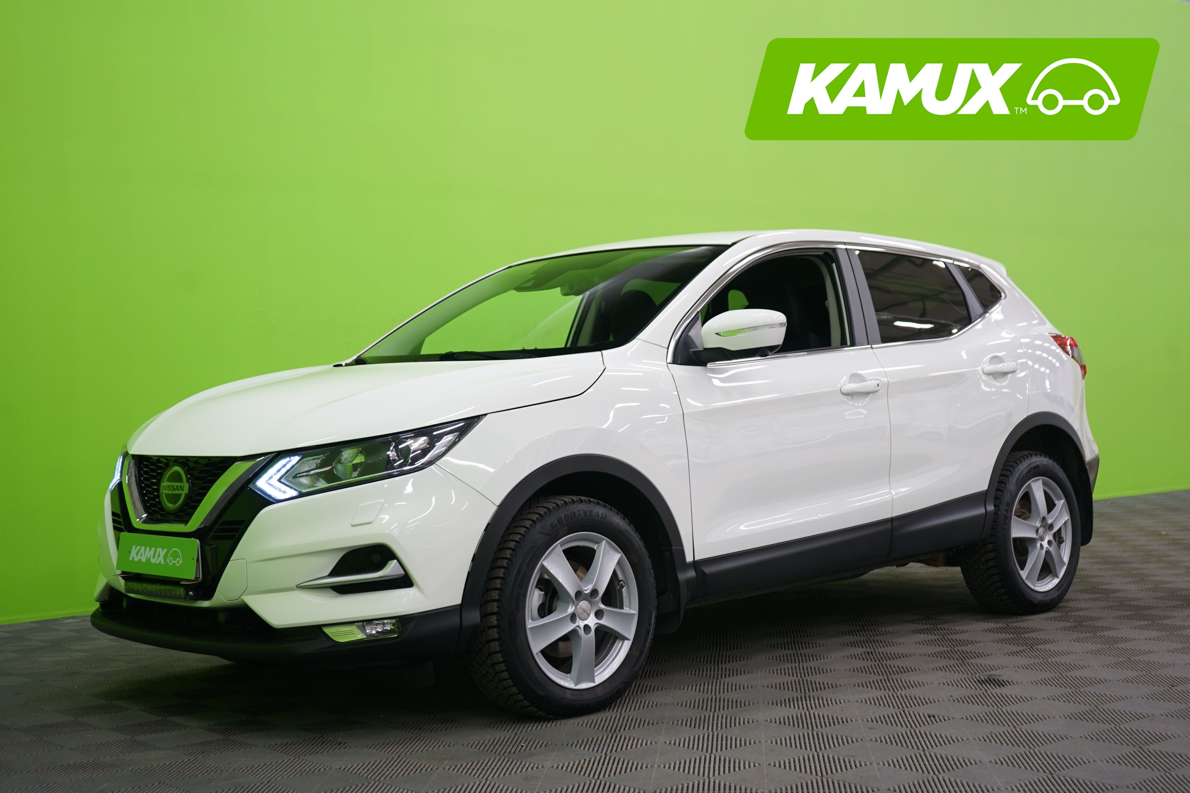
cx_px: 595
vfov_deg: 27.5
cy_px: 396
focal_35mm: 49
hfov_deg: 40.3
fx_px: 1620
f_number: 4.5
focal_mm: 49
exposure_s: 1/10
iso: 400
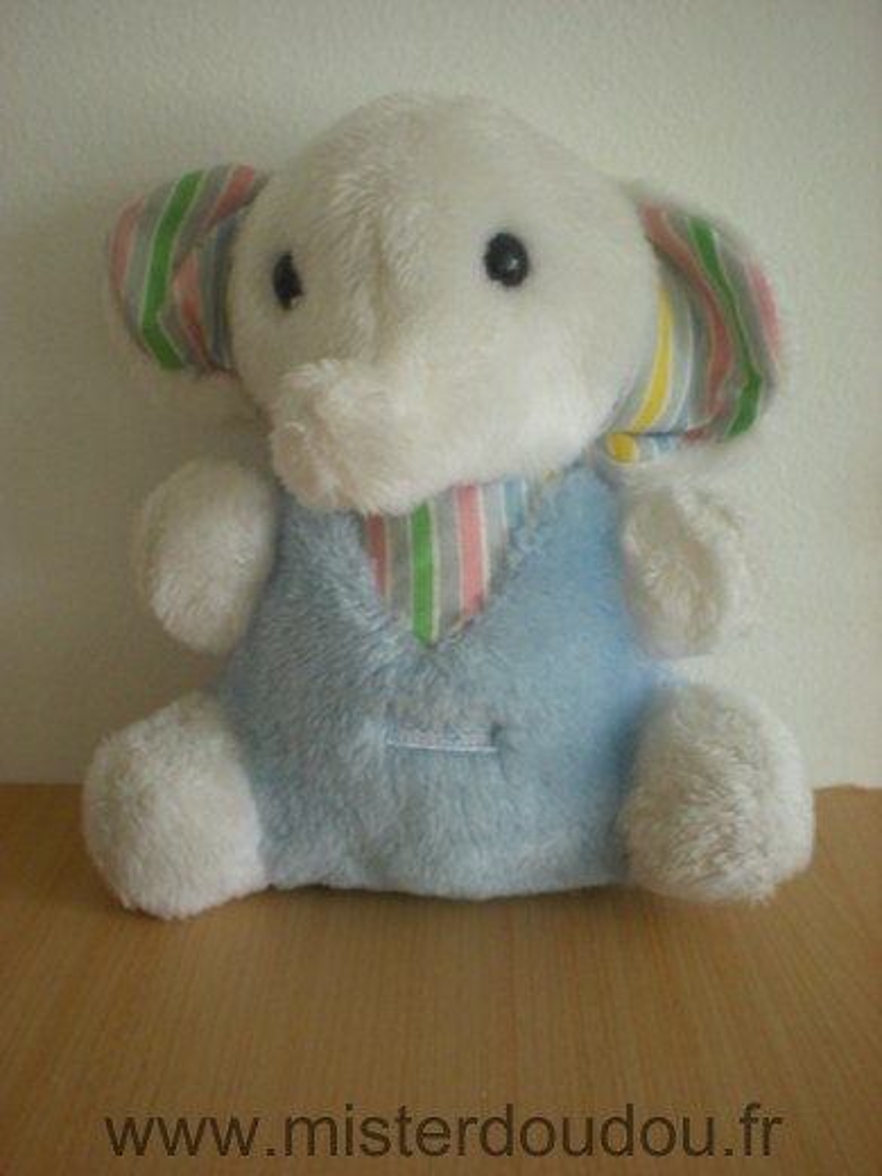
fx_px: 1291
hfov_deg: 37.7
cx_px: 441
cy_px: 588
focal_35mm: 38
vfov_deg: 49.0
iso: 200
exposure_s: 1/16
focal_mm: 6.3
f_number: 3.1
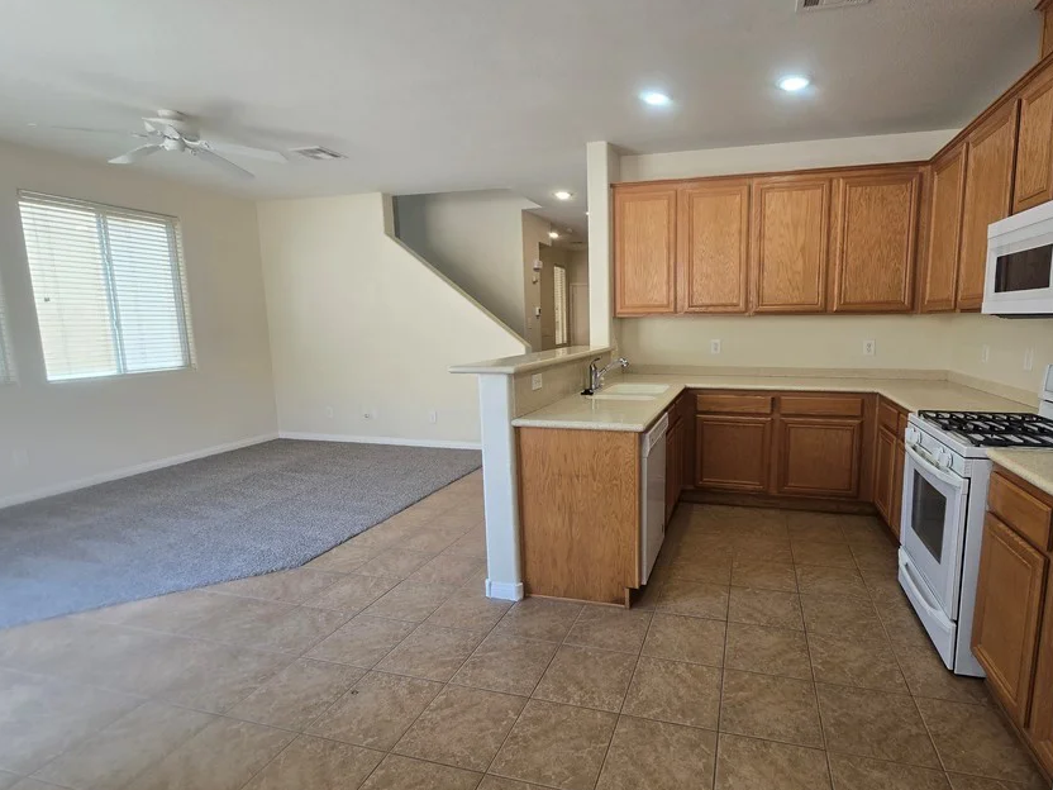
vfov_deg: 78.1
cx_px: 623
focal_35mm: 16
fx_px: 487
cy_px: 394
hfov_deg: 93.5
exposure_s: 1/60
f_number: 2.2
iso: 64
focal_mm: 2.2
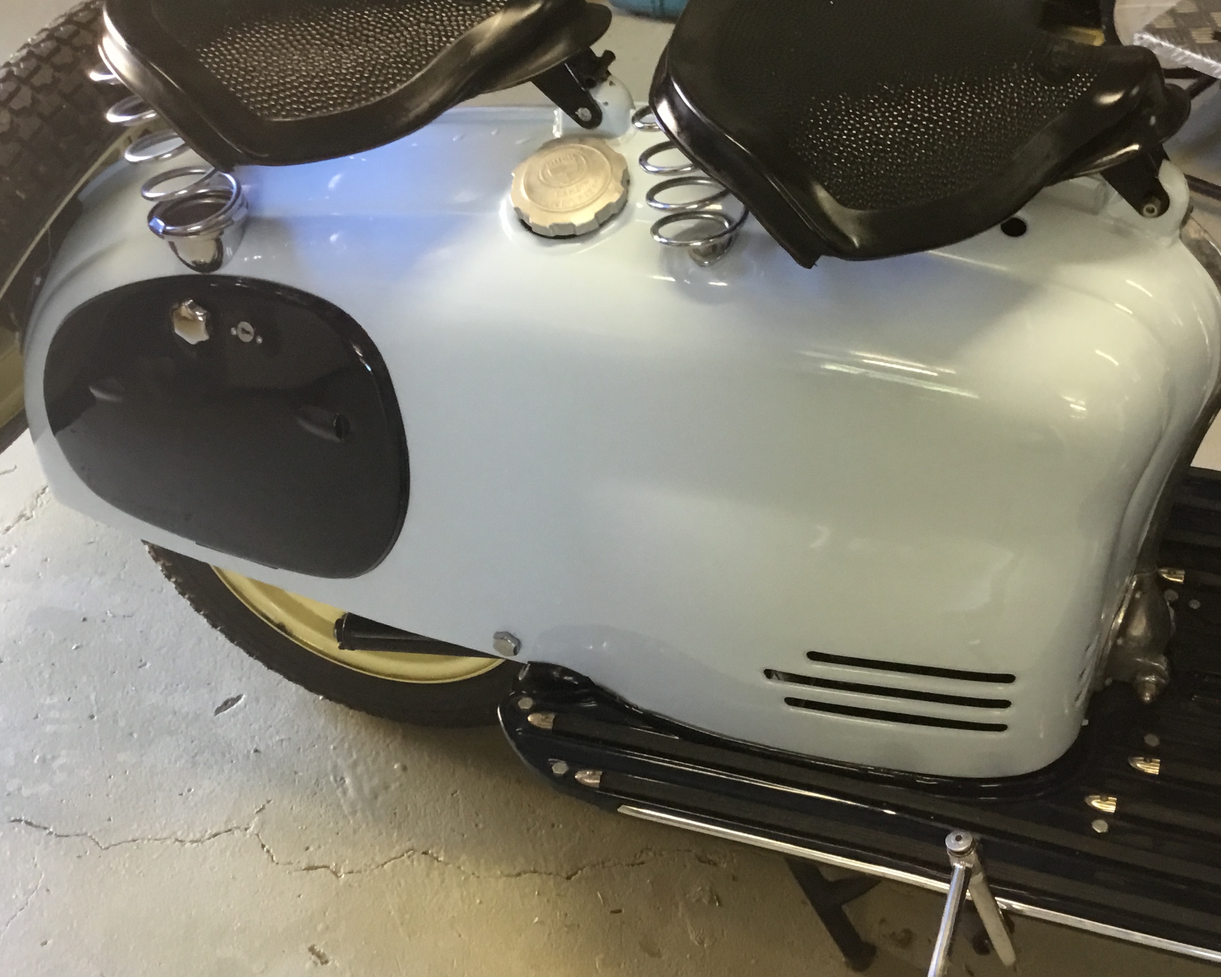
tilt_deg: -40.9
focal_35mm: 46
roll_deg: +2.8
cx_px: 709
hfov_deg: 40.2
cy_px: 492
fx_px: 1662
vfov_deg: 32.8
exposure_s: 1/33
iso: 125
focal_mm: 3.3
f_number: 2.4
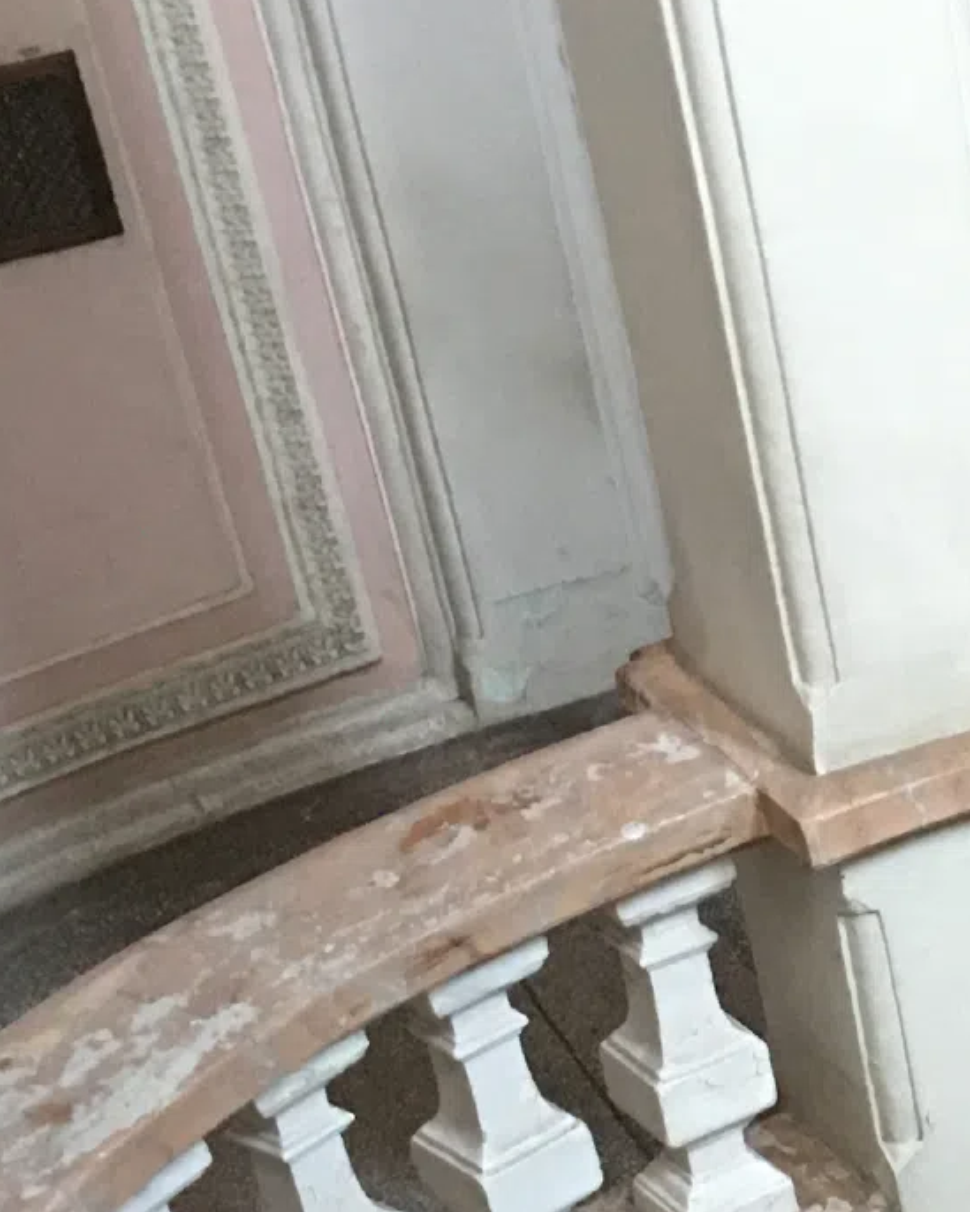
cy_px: 1240
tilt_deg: -38.0
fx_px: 3552
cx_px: 1763
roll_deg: +0.5
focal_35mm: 99
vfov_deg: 18.8
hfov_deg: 13.8
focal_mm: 4.15
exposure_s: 1/8
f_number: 2.2
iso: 160
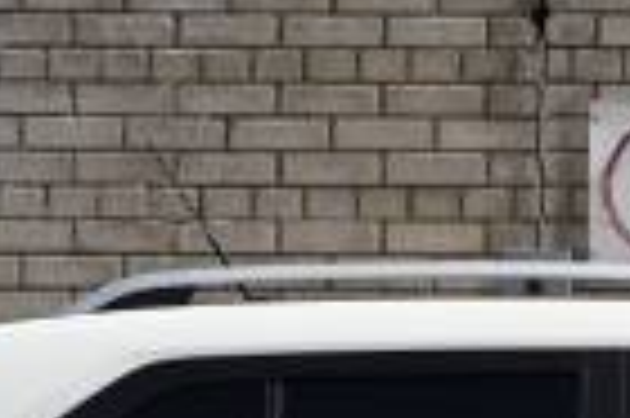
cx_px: 878
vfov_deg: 6.0
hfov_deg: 9.0
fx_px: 3902
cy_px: 688
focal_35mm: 223
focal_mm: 48.7
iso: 100
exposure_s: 1/320
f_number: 4.5
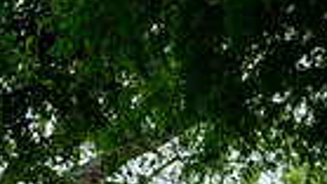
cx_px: 106
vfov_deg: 4.9
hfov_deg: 9.1
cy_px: 510
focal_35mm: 237
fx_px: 2054
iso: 200
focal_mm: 70
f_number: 7.1
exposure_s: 1/200
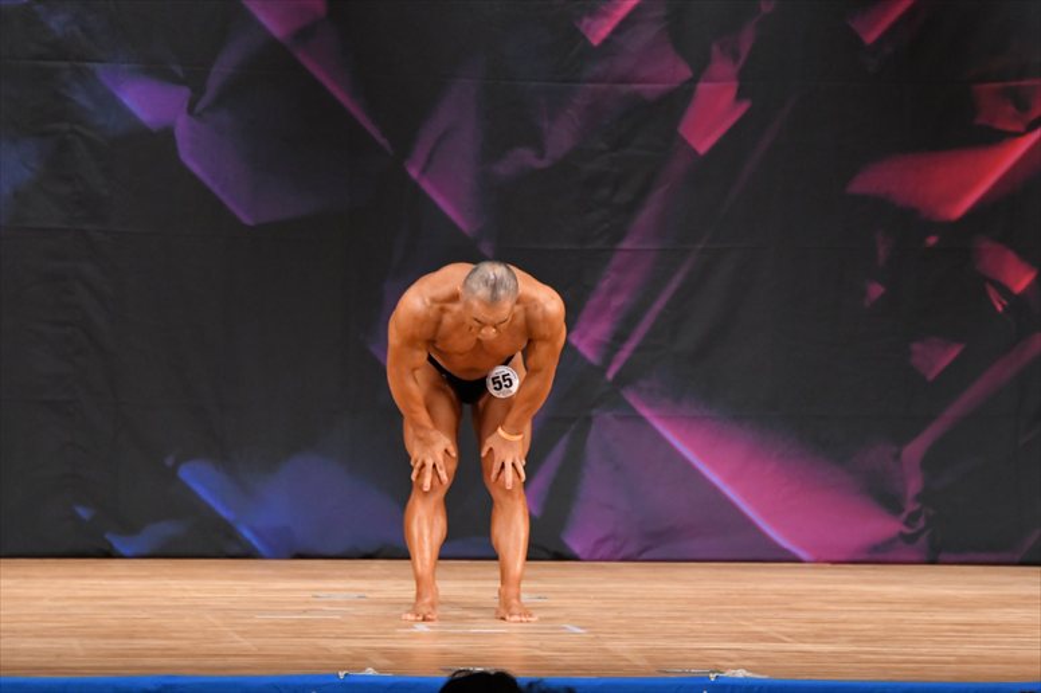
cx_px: 520
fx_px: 7370
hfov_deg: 8.1
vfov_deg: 5.4
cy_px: 346
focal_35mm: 255
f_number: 5.6
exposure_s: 1/400
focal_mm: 170
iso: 5600
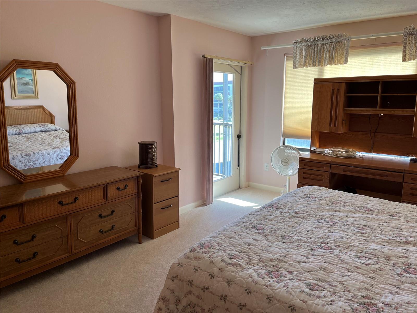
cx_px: 208
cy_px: 156
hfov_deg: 67.3
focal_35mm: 26
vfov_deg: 53.1
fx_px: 313
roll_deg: +0.3
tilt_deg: -10.2
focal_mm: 5.1
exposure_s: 1/120
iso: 80
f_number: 1.6
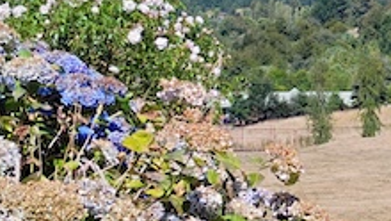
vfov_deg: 10.9
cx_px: 421
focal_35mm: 111
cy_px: 57
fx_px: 1151
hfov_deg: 18.6
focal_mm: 4.26
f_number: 1.8
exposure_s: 1/873
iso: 100
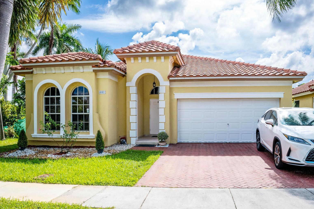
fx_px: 218
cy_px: 106
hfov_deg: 71.5
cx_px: 152
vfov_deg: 51.3
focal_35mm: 25
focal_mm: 24
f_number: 8
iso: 400
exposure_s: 1/800
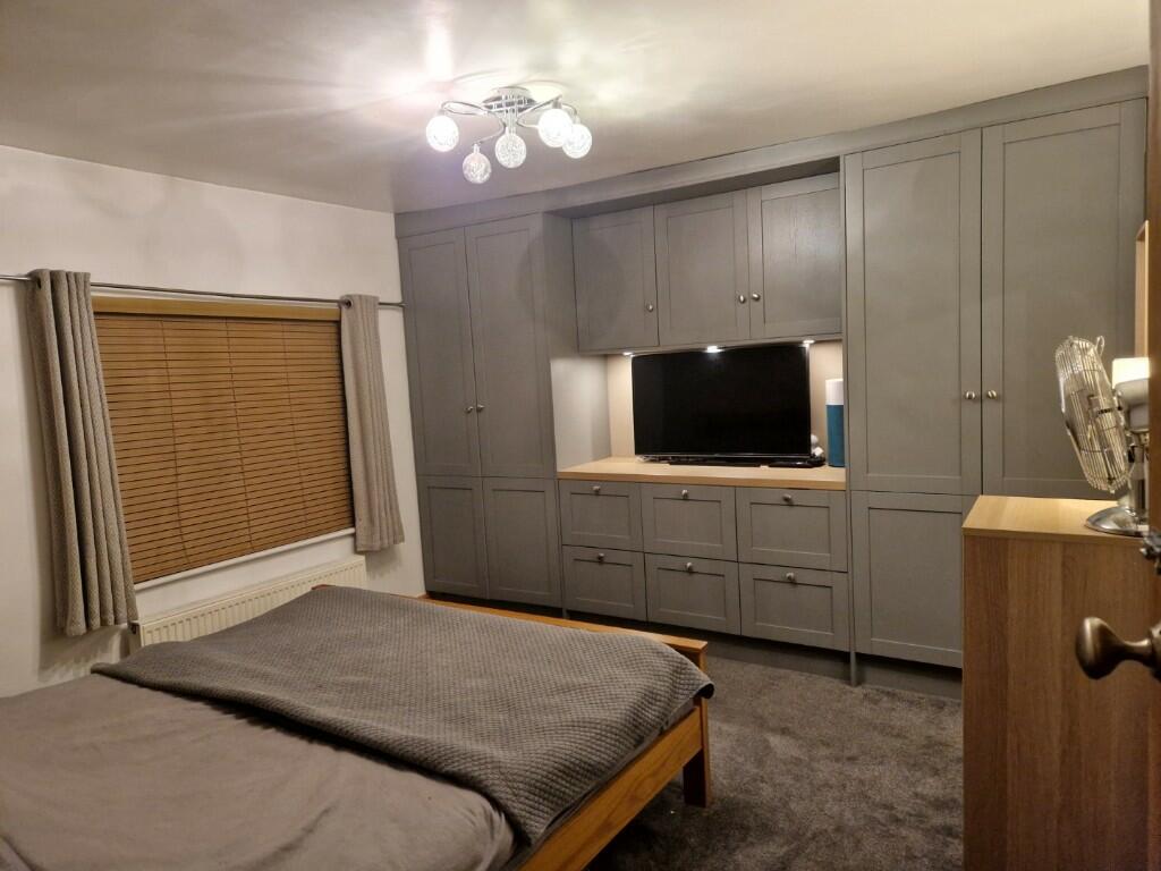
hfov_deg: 73.9
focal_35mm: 23
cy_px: 436
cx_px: 580
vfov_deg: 58.9
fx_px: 771
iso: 800
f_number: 1.8
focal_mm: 5.4
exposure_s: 1/100
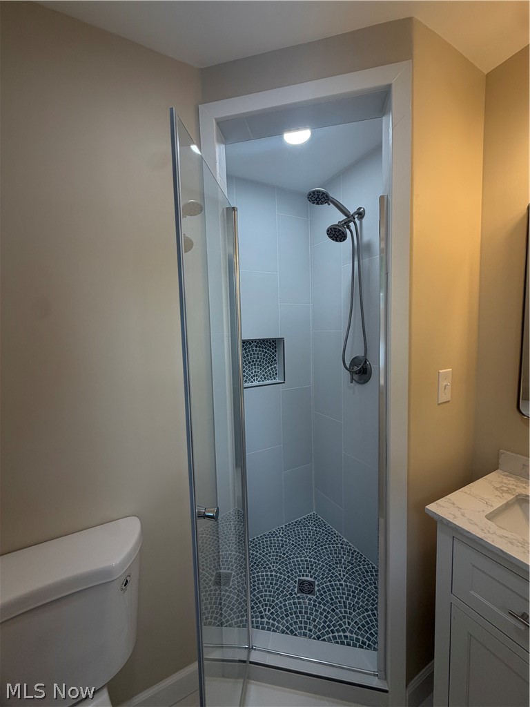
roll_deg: +1.0
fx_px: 286
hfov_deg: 85.7
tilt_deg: -5.5
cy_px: 354
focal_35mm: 14
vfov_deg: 102.1
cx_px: 265
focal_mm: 2.22
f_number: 2.2
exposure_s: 1/120
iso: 80
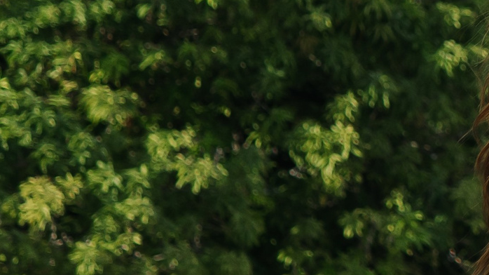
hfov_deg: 11.5
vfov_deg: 7.0
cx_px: 887
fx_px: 2242
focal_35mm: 173
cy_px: -14
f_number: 2.5
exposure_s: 1/800
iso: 100
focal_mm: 30
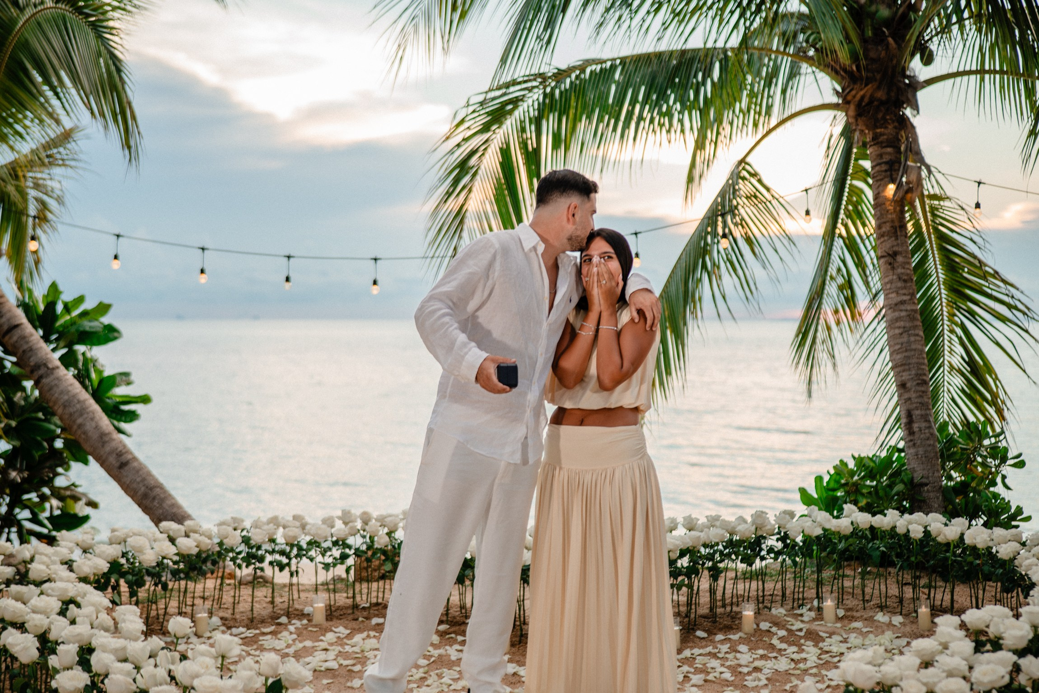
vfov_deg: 26.7
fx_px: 1458
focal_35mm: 51
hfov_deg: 39.2
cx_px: 515
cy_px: 349
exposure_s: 1/400
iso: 200
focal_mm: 50
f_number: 2.2
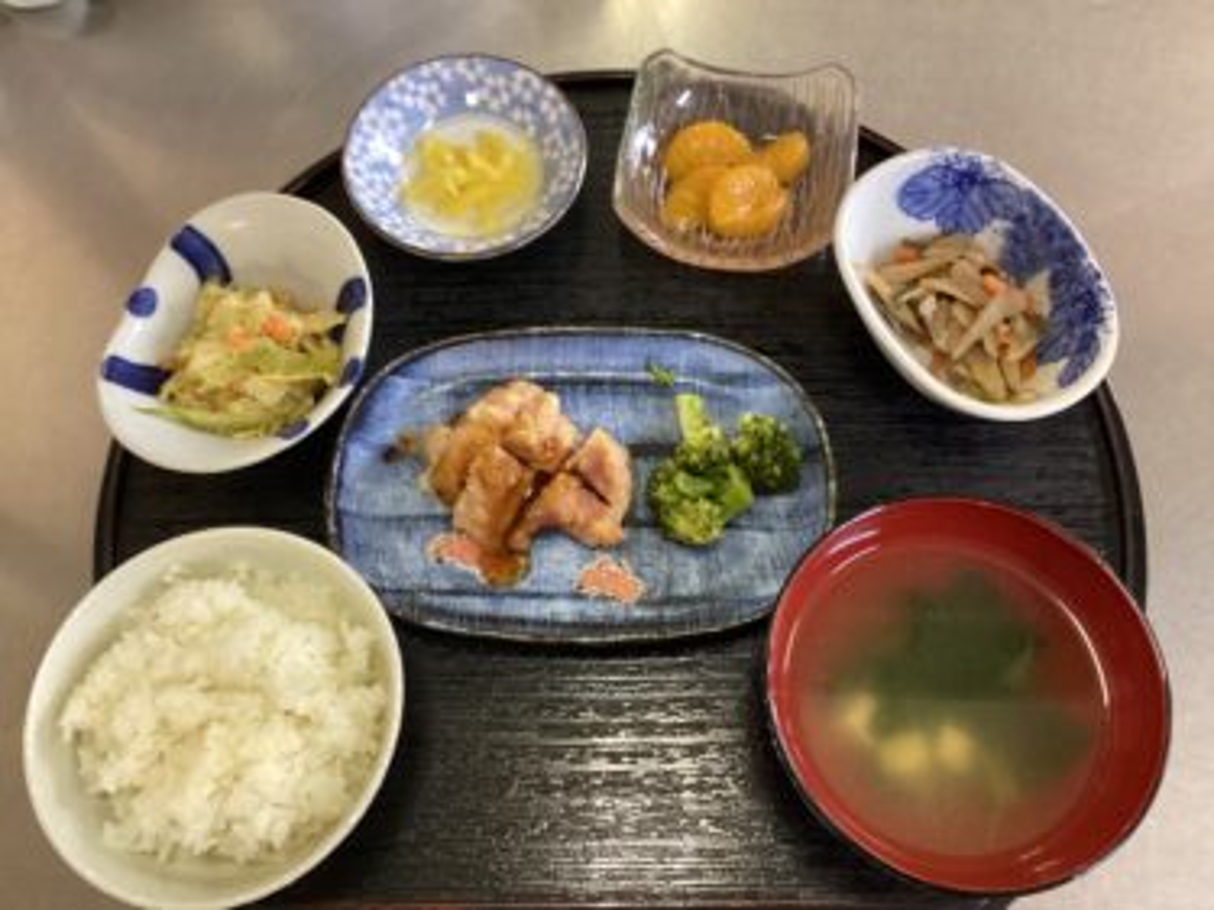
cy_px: 455
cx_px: 607
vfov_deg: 45.4
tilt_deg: -69.0
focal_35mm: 31
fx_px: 1087
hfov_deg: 58.4
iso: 320
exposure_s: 1/50
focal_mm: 3.3
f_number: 2.4
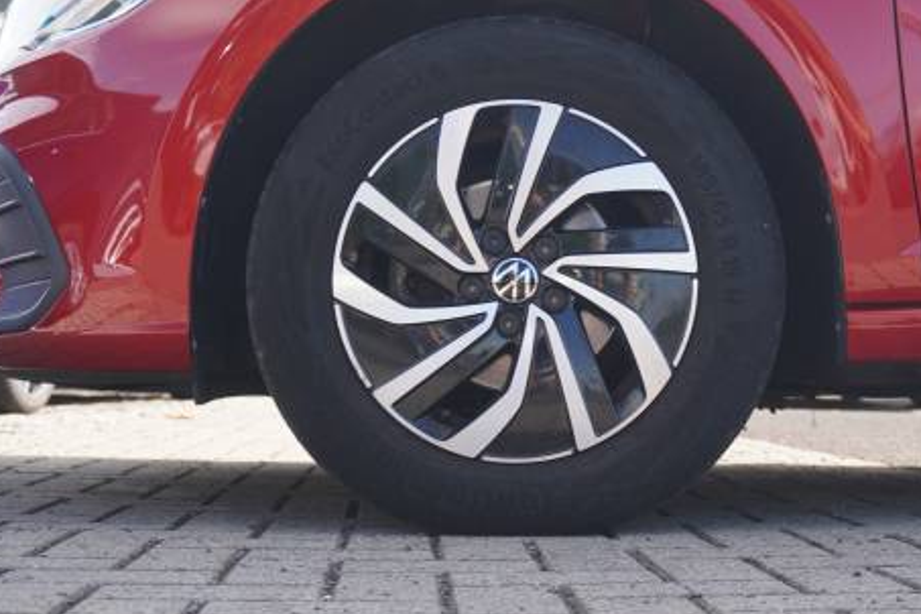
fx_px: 1842
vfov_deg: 18.9
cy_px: 266
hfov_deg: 28.1
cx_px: 506
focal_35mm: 72
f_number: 4.5
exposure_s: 1/60
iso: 100
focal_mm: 34
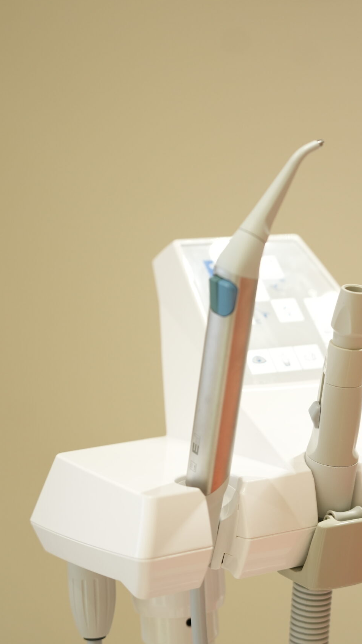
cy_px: 322
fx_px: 1316
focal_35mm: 77
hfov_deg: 15.6
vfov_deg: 27.5
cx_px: 266
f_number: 2.8
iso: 1000
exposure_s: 1/250
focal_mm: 48.7
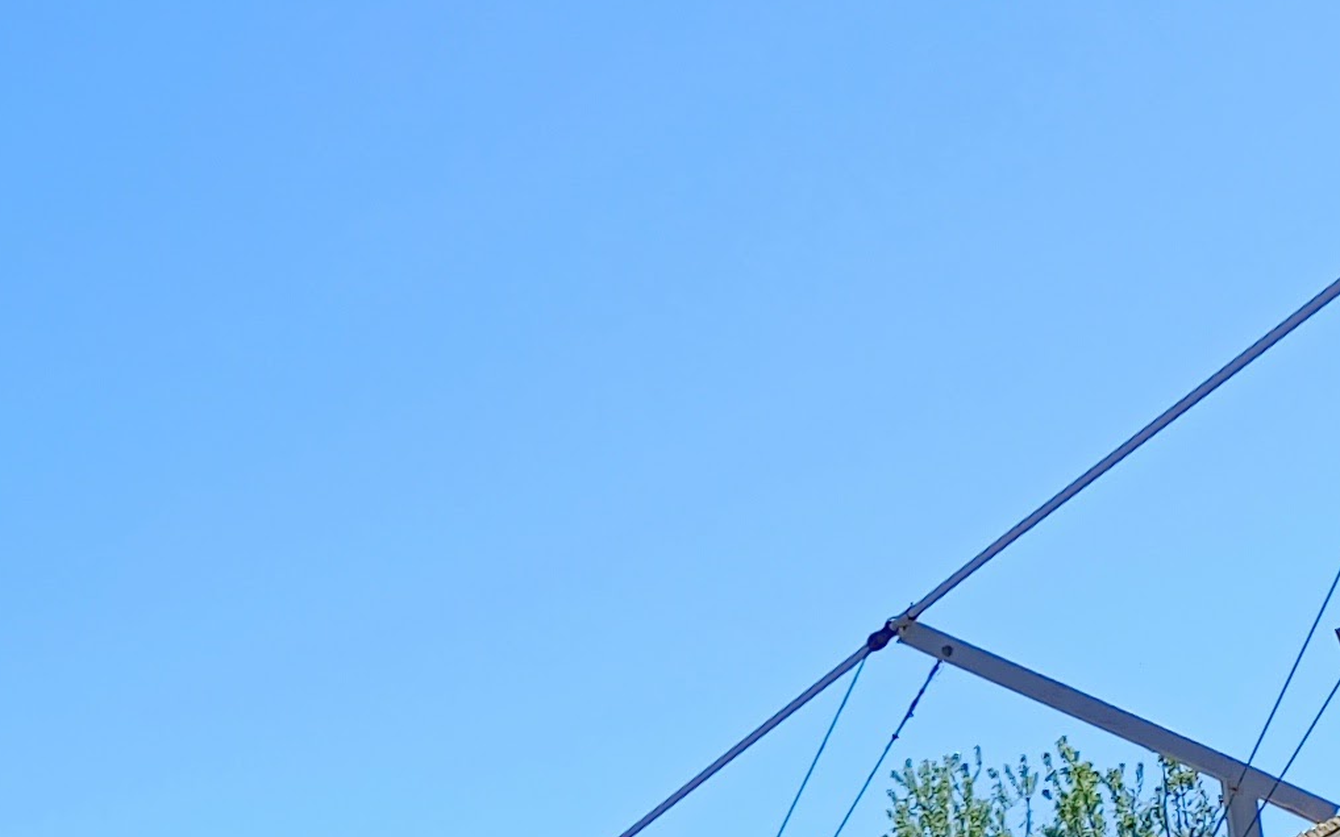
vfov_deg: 10.0
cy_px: 1736
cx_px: -936
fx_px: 4382
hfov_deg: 15.4
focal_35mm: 120
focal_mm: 4.71
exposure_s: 1/358
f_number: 1.79
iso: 100
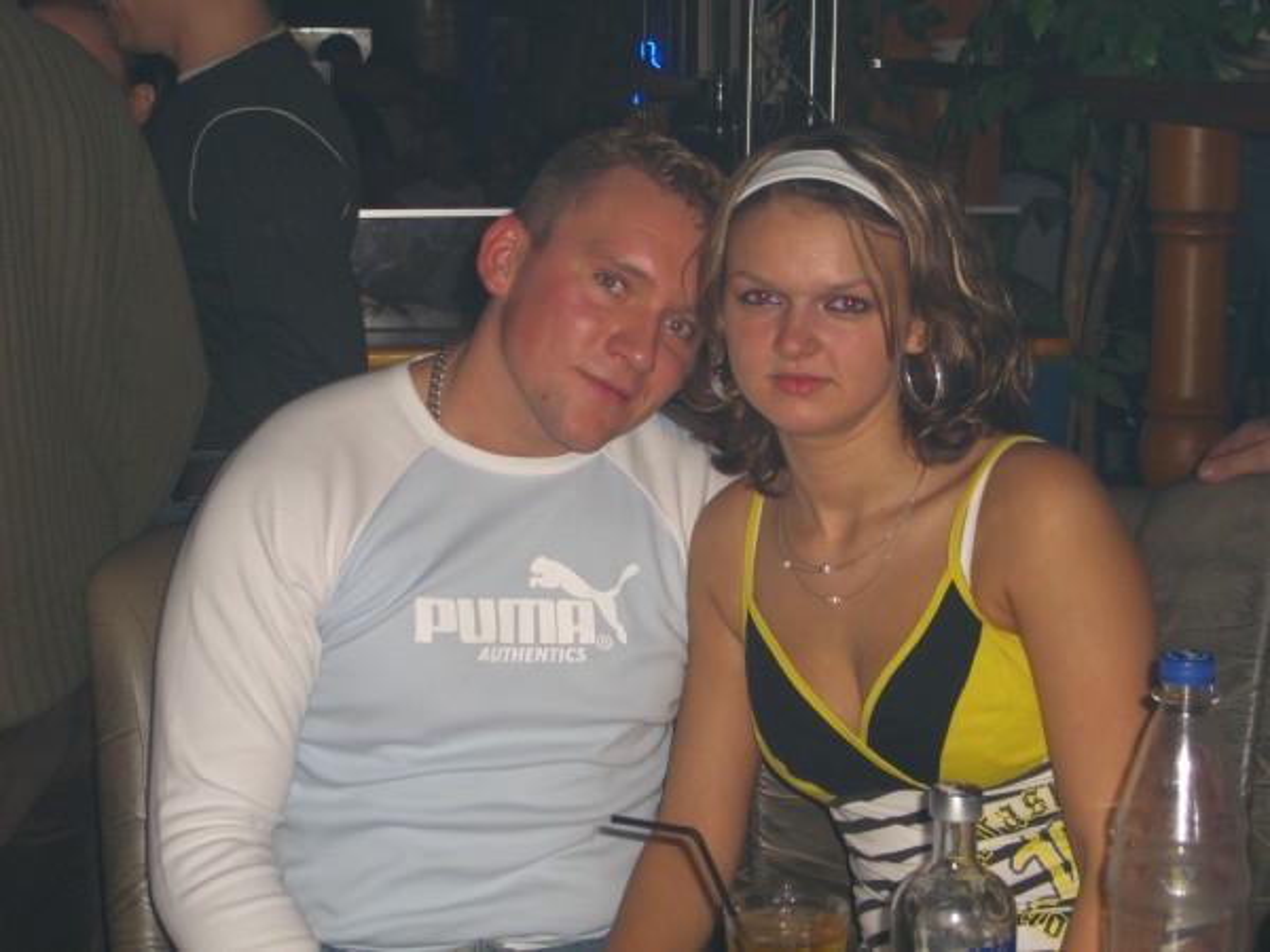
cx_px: 635
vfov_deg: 21.6
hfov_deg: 28.6
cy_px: 476
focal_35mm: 68
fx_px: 2495
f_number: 4
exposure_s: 1/60
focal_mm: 14.2
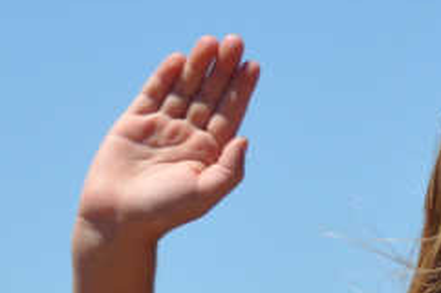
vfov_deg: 1.6
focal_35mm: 855
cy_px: 386
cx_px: 706
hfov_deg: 2.4
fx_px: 10460
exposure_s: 1/1600
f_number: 6.3
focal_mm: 98
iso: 400
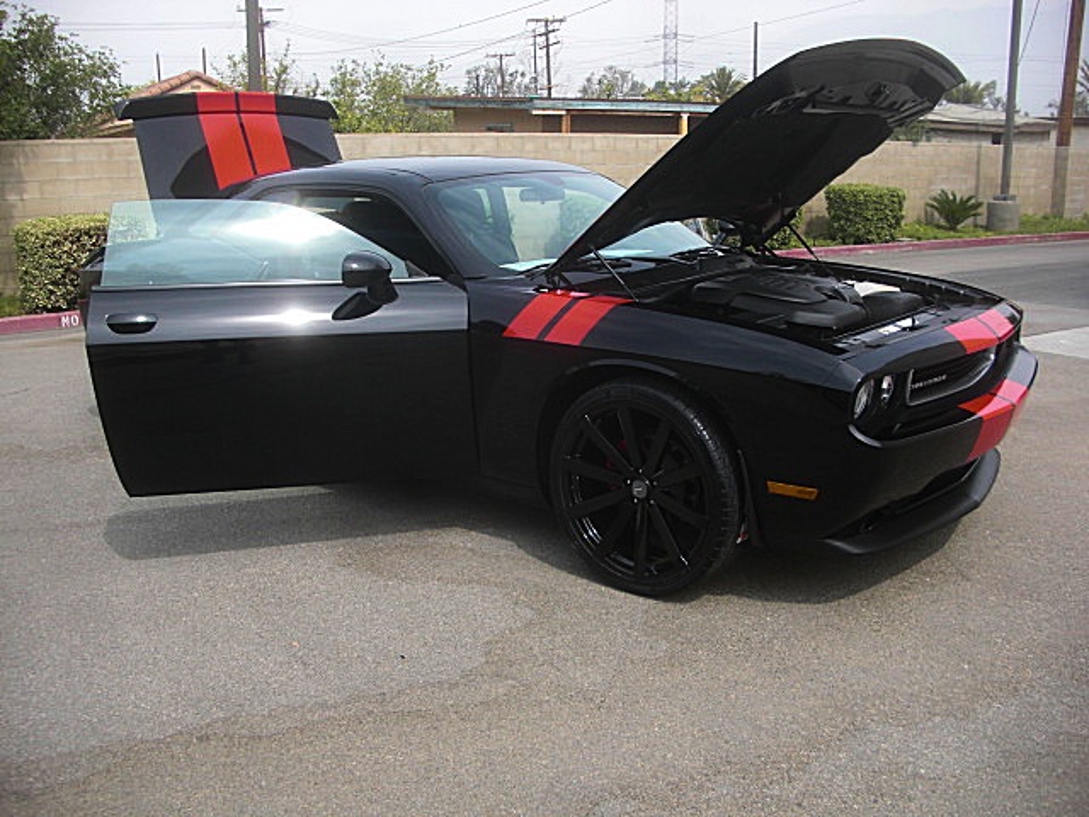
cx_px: 544
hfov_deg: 51.4
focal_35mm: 36
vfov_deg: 39.7
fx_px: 1133
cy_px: 408
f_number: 2.8
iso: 50
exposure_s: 1/500
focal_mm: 6.3
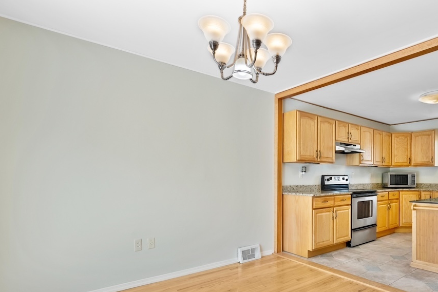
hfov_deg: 79.7
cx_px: 274
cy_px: 182
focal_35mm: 21
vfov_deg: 58.8
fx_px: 256
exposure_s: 1/20
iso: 800
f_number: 10
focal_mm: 14
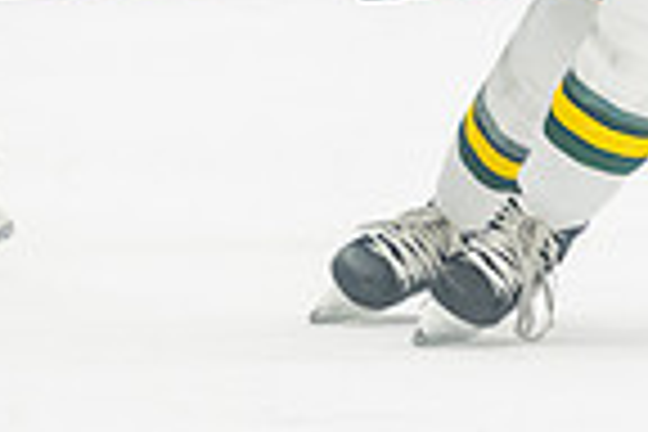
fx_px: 20608
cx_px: -354
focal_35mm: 1145
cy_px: -355
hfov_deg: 1.8
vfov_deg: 1.2
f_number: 2.8
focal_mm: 175
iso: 3200
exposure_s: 1/800
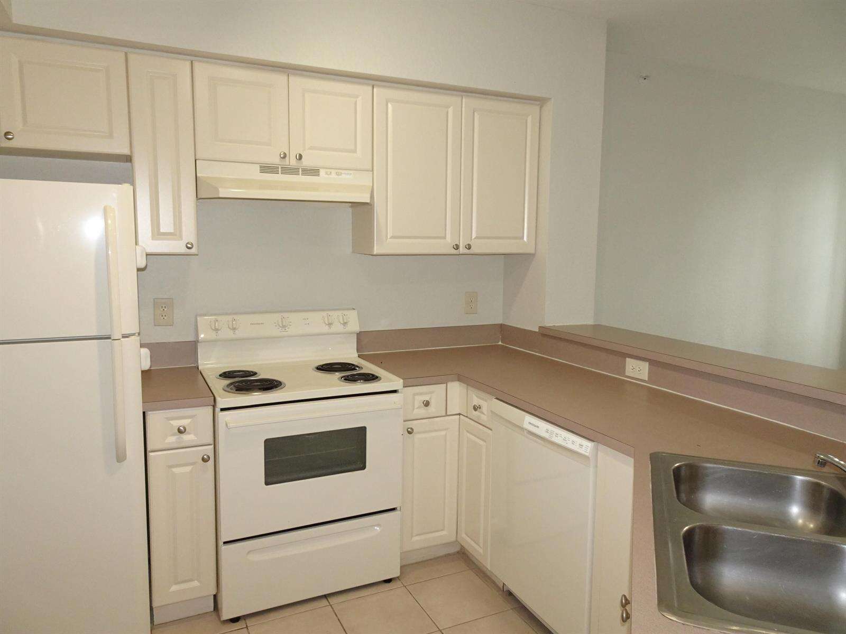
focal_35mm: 24
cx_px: 423
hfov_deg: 71.6
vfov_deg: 56.8
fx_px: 587
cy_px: 317
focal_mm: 4.25
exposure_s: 1/30
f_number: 3.5
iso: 400
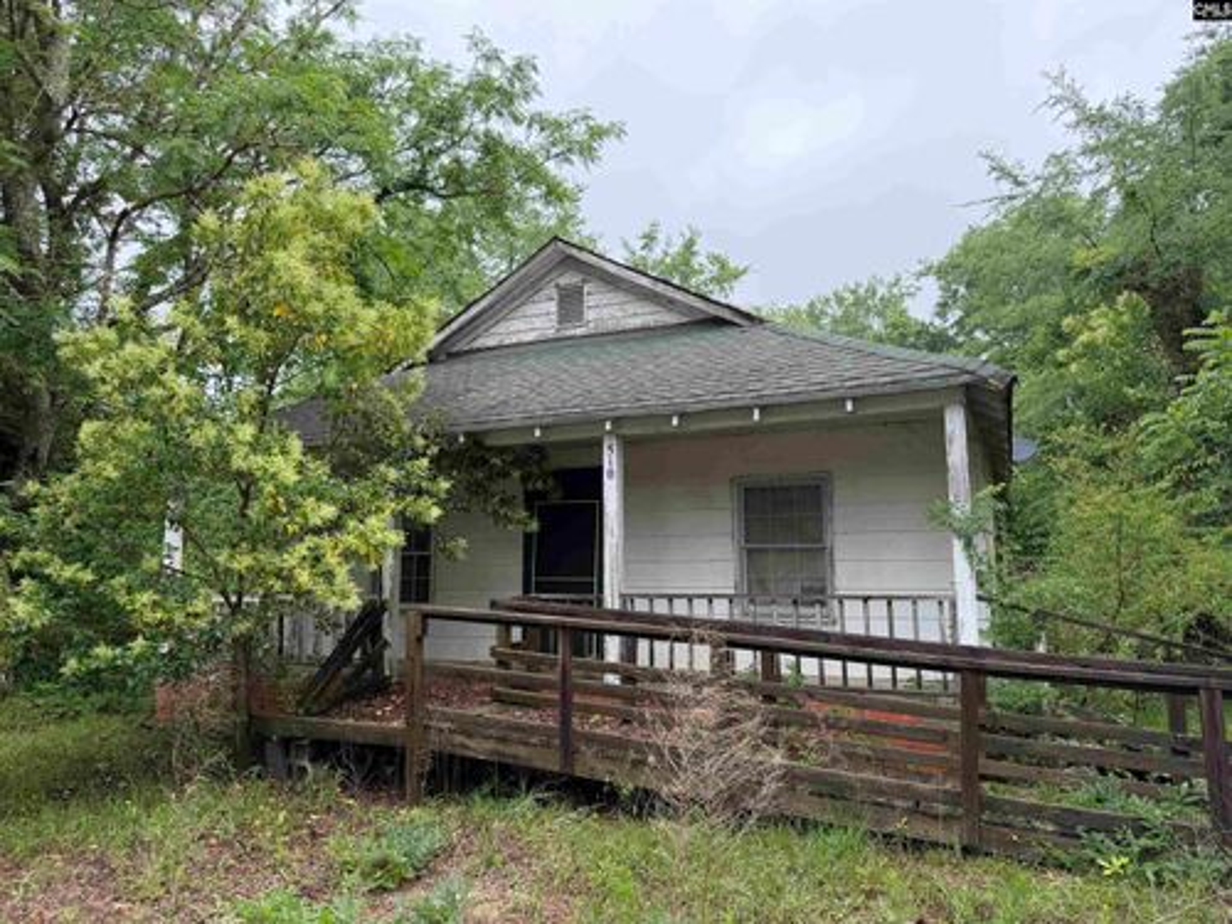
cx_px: 616
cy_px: 462
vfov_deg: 56.8
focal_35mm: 24
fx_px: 854
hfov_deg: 71.6
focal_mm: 6.76
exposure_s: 1/665
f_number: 1.78
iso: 80
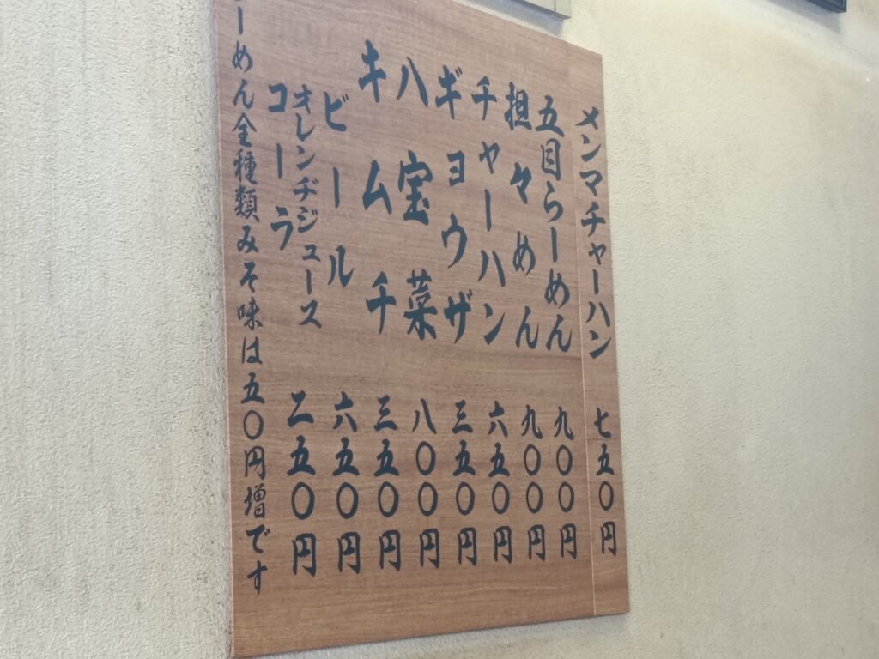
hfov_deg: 27.0
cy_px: 330
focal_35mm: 72
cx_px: 440
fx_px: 1828
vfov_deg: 20.4
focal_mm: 4.7
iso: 800
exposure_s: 1/60
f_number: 1.7
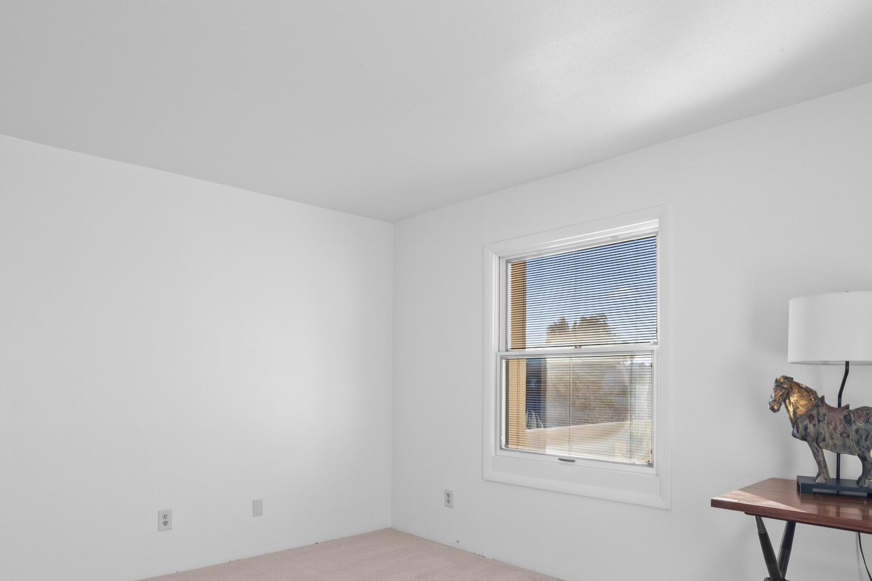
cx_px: 396
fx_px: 557
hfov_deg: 75.9
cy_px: 377
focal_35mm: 23
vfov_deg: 54.2
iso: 800
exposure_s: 1/4
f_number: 22
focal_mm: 16
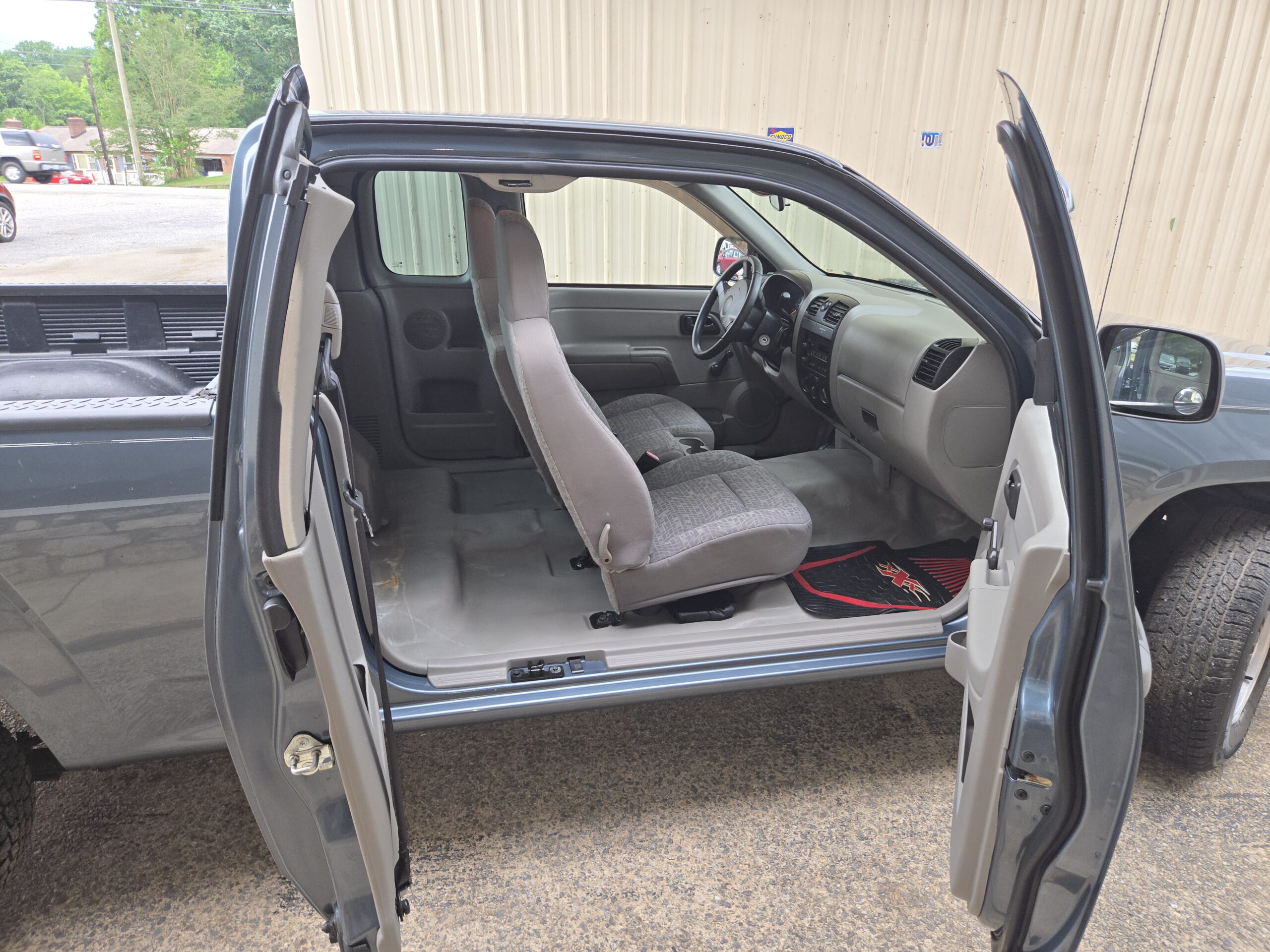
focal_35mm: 23
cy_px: 476
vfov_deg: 58.9
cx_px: 635
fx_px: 844
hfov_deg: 73.9
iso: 40
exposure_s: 1/60
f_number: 1.8
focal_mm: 5.4
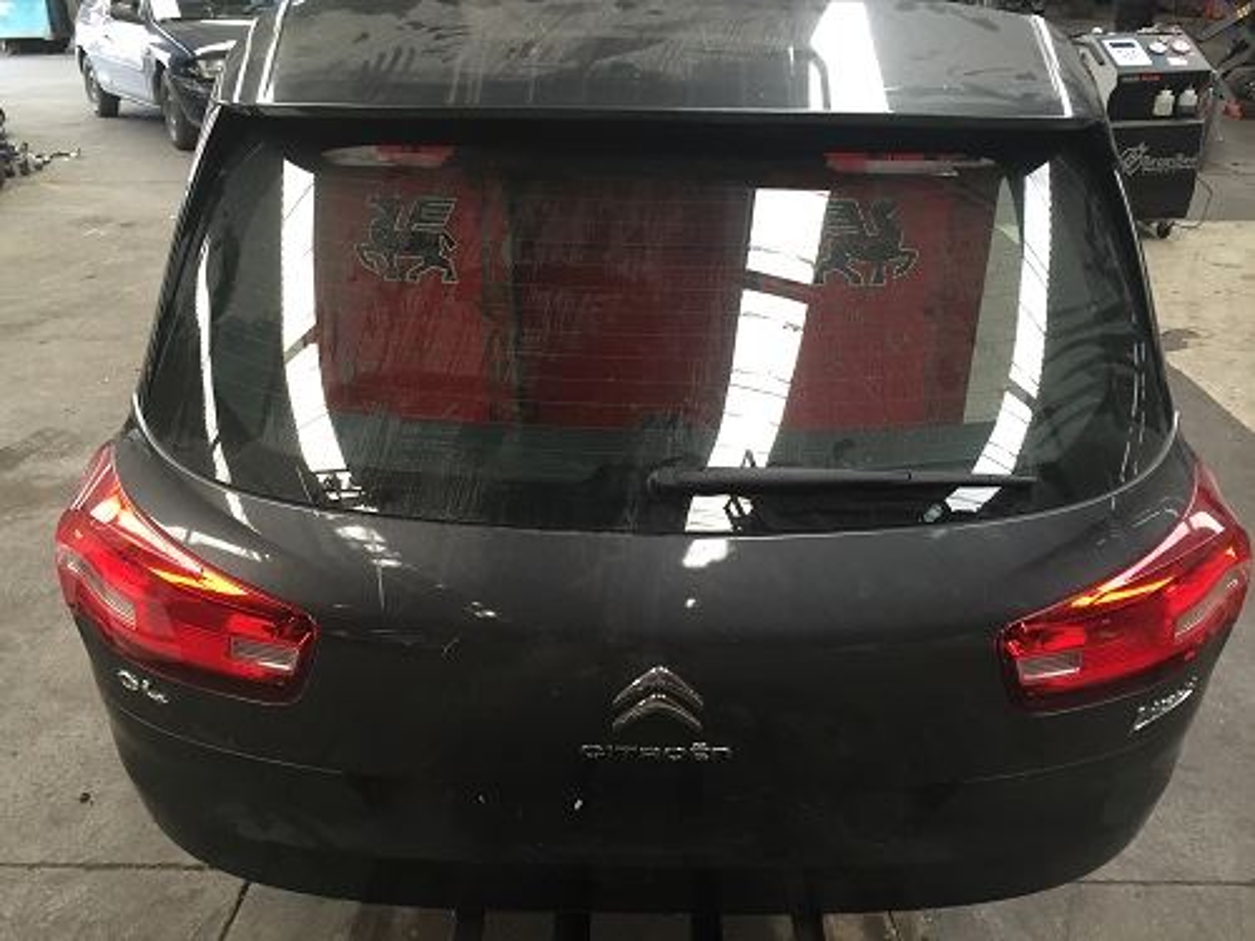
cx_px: 628
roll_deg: +0.3
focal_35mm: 29
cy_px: 470
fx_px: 1051
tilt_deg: -26.7
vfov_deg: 48.2
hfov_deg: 61.7
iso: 100
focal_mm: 4.15
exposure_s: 1/30
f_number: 2.2
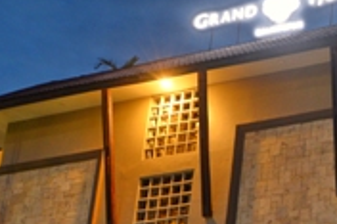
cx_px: 578
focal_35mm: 82
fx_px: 767
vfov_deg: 14.6
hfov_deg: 19.6
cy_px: 400
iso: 400
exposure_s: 1/1.3
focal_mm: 18
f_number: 4
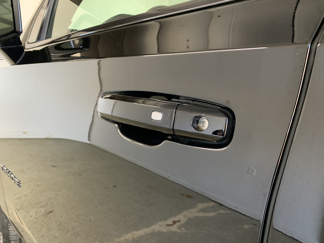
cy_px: 122
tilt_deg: -11.4
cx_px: 162
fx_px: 243
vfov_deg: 53.1
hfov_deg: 67.3
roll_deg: -0.5
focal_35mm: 26
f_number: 1.8
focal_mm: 4.25
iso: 250
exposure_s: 1/40
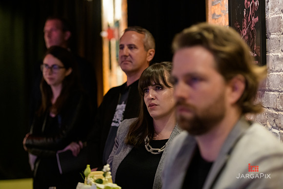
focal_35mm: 92
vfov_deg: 14.9
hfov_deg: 22.1
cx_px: 142
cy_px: 94
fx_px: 723
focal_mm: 92
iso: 3200
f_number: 3.2
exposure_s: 1/60
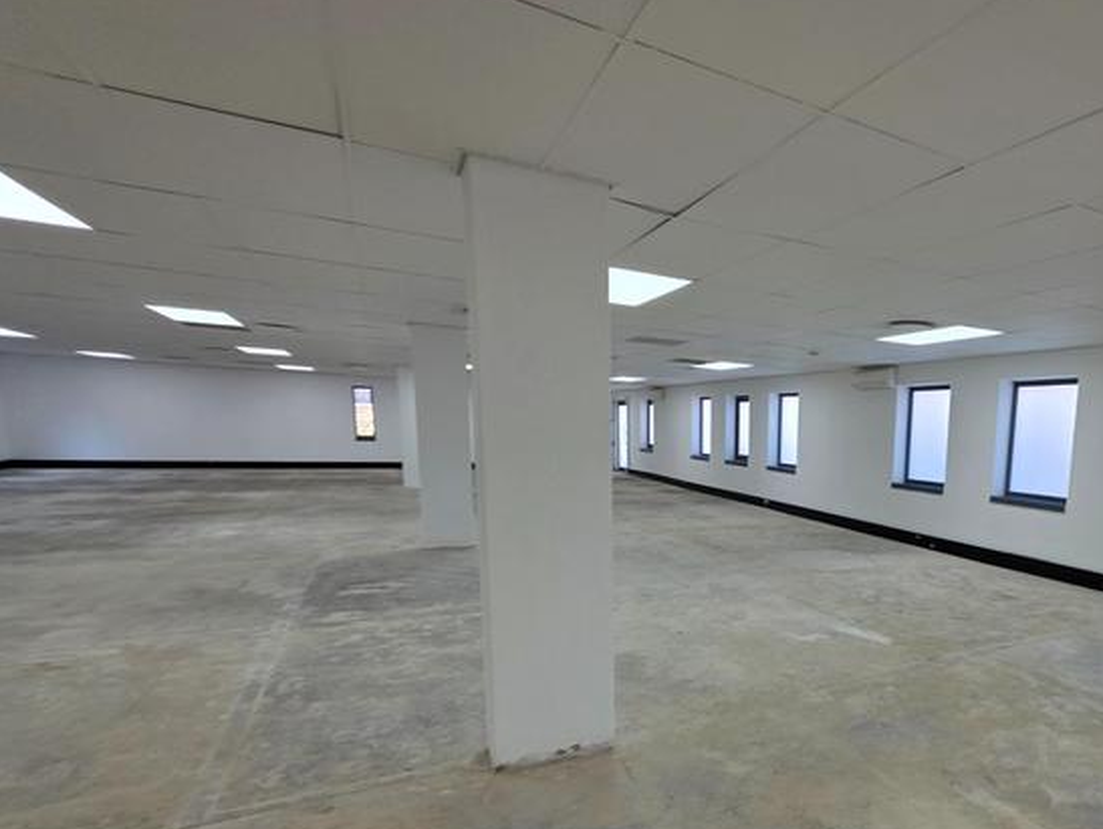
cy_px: 526
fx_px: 606
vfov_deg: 67.5
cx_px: 803
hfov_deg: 79.3
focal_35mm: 19
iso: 40
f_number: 1.9
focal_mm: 2.2
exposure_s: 1/100
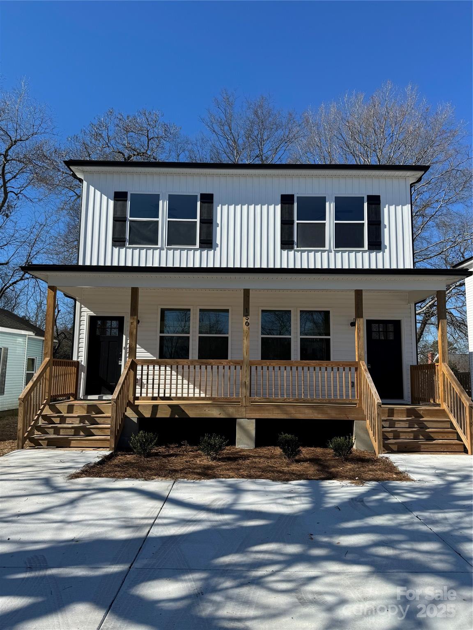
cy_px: 315
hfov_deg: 56.8
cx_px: 236
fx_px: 437
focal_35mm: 24
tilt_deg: +6.6
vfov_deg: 71.6
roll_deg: -0.5
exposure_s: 1/4310
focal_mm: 6.76
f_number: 1.78
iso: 80
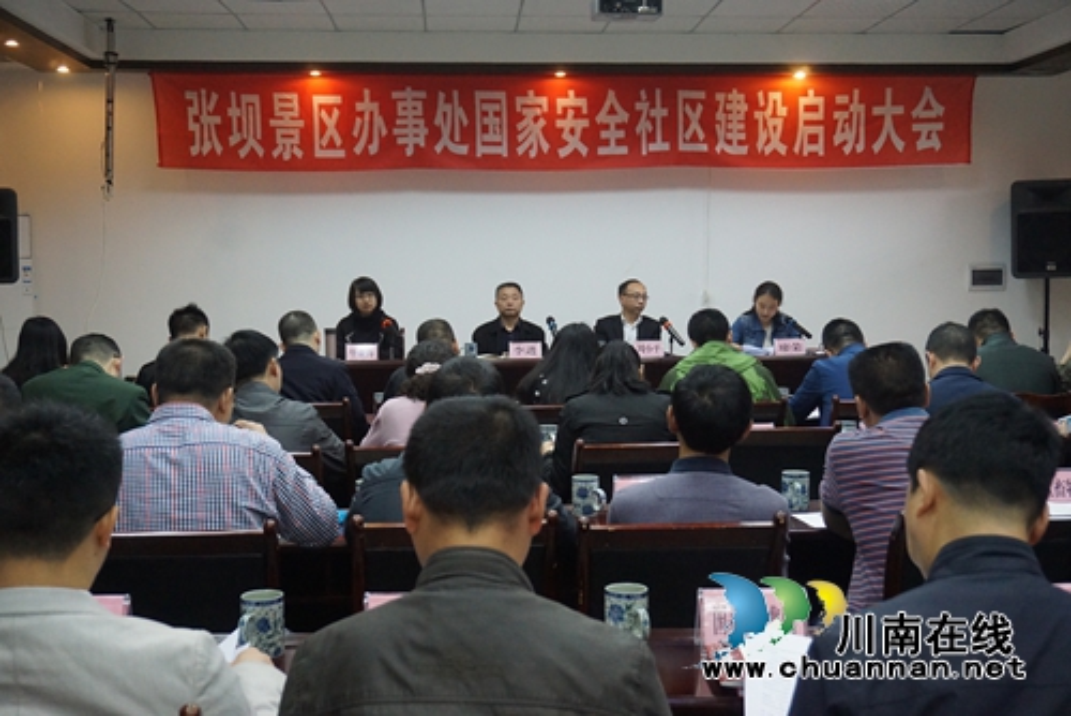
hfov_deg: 43.6
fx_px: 1339
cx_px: 536
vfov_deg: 29.9
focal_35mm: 45
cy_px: 358
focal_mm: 30
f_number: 5
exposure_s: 1/125
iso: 3200
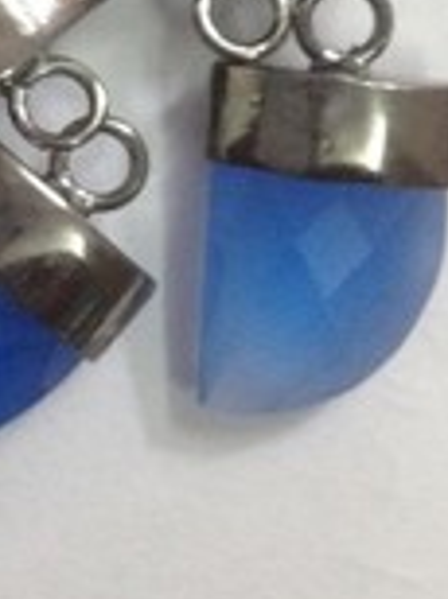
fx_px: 1973
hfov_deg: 12.4
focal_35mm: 114
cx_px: -208
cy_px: -175
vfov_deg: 16.4
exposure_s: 1/20
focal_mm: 4.28
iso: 100
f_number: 2.4
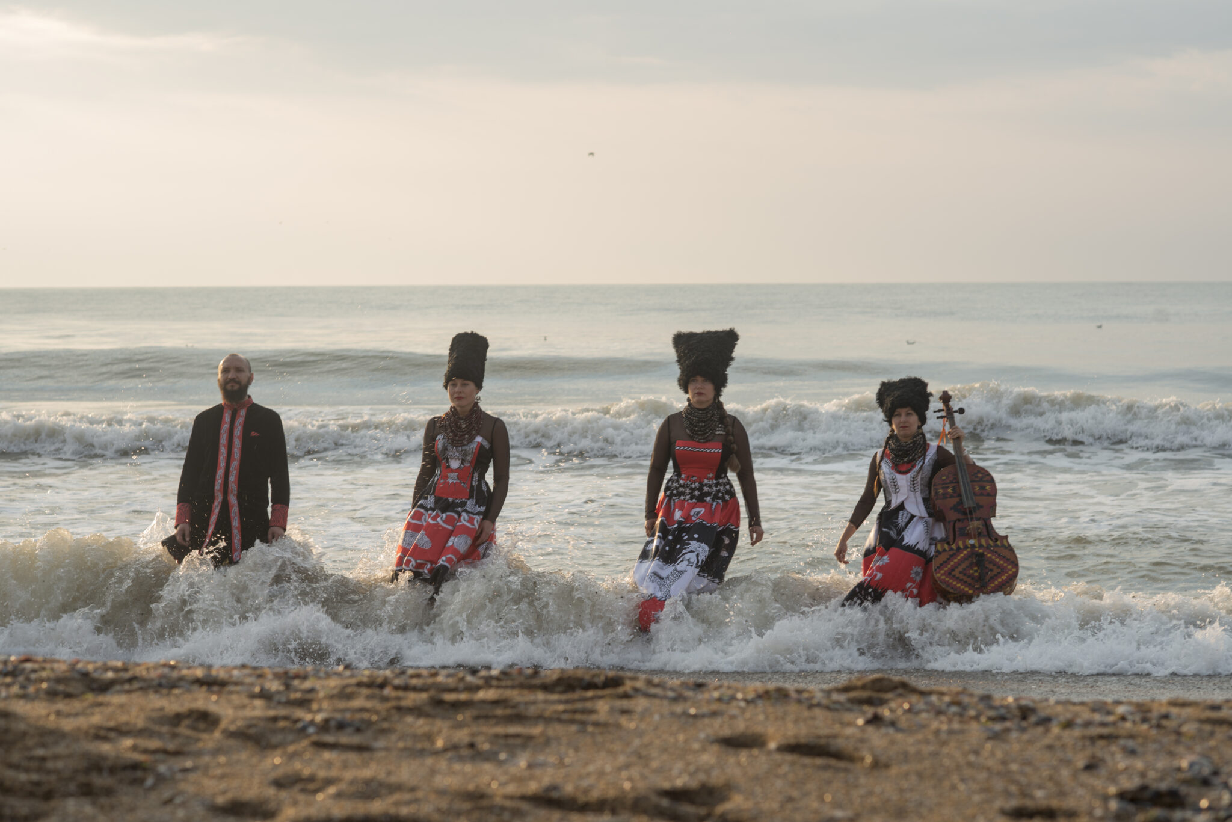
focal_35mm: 85
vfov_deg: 16.1
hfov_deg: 23.9
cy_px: 411
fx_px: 2910
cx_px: 616
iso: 125
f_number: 5
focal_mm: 85
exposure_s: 1/200
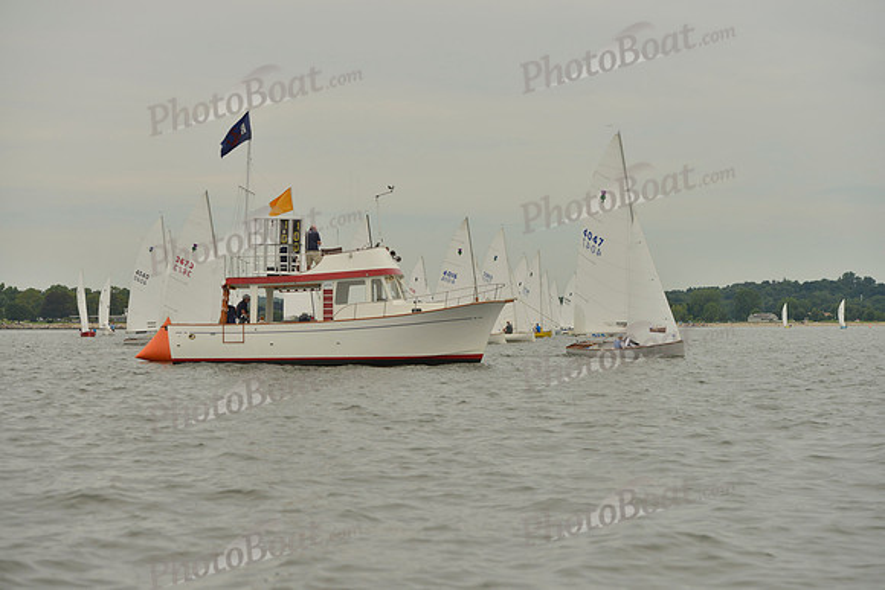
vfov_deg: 19.5
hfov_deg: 28.8
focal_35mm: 70
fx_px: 1721
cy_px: 295
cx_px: 442
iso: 400
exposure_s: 1/5000
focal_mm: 70
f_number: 5
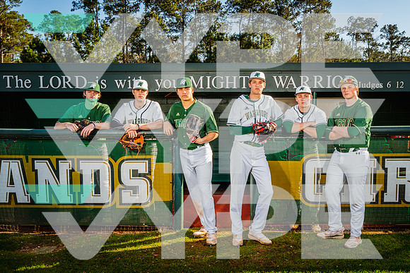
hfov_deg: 52.5
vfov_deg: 36.4
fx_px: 416
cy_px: 143
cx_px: 216
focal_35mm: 36
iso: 100
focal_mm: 34
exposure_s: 1/125
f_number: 10
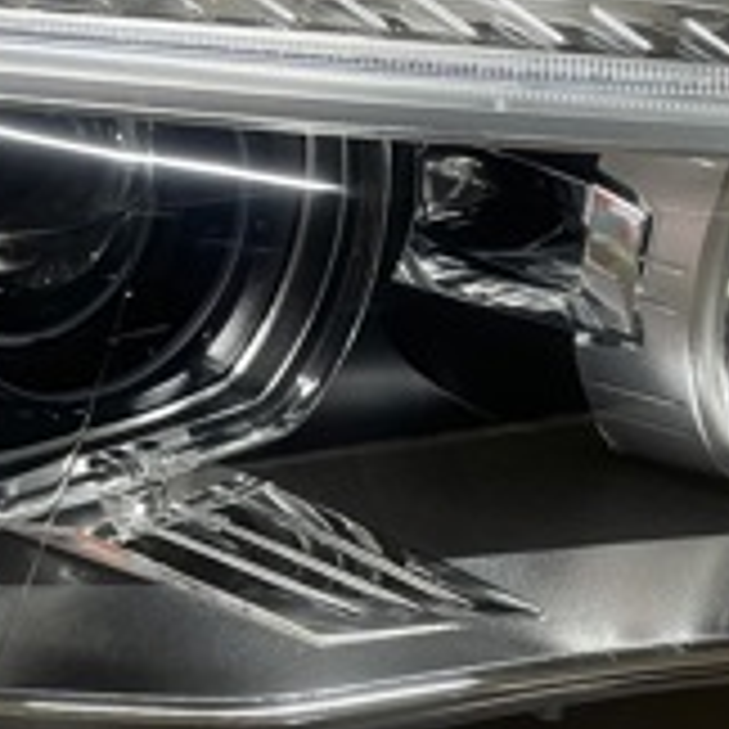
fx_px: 2168
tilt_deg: -64.7
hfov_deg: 19.1
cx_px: 364
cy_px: 367
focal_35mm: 91
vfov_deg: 19.1
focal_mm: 4.2
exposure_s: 1/50
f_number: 1.6
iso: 200
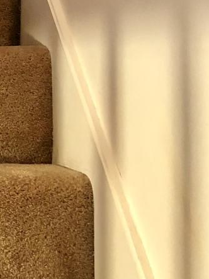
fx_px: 1055
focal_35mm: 131
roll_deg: -1.7
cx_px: -224
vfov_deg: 14.8
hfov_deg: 10.3
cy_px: 11
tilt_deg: +2.9
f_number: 1.8
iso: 100
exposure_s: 1/13
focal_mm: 3.99
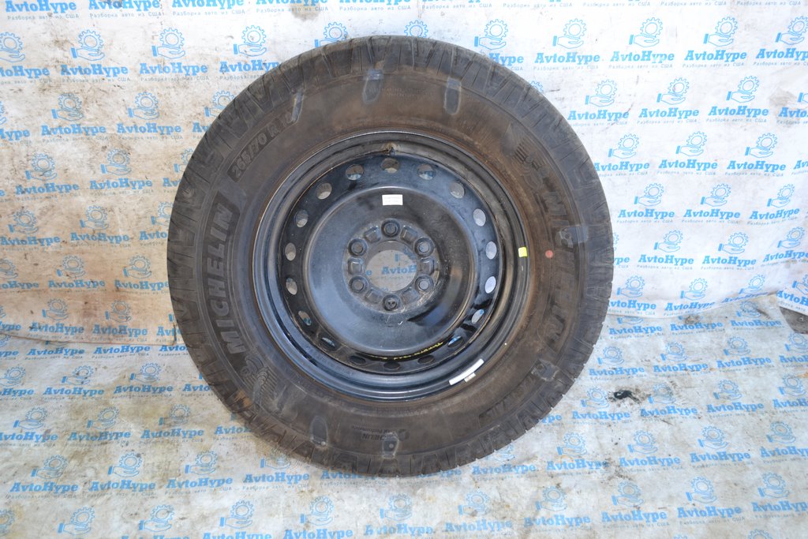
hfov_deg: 53.1
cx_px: 404
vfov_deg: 36.9
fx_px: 808
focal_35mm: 36
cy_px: 270
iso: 250
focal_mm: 24
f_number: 4
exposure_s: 1/125
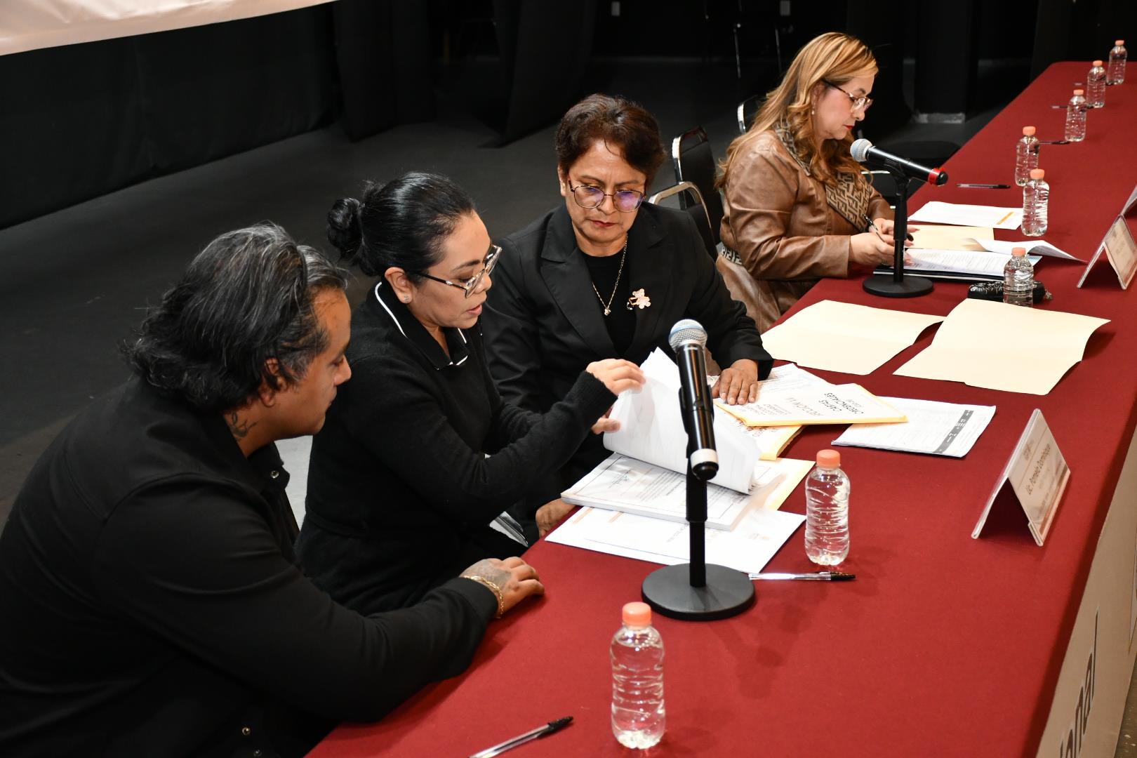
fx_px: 1611
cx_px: 568
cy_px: 379
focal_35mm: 51
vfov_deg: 26.5
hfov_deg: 38.9
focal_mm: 34
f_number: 4.2
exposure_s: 1/60
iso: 1600
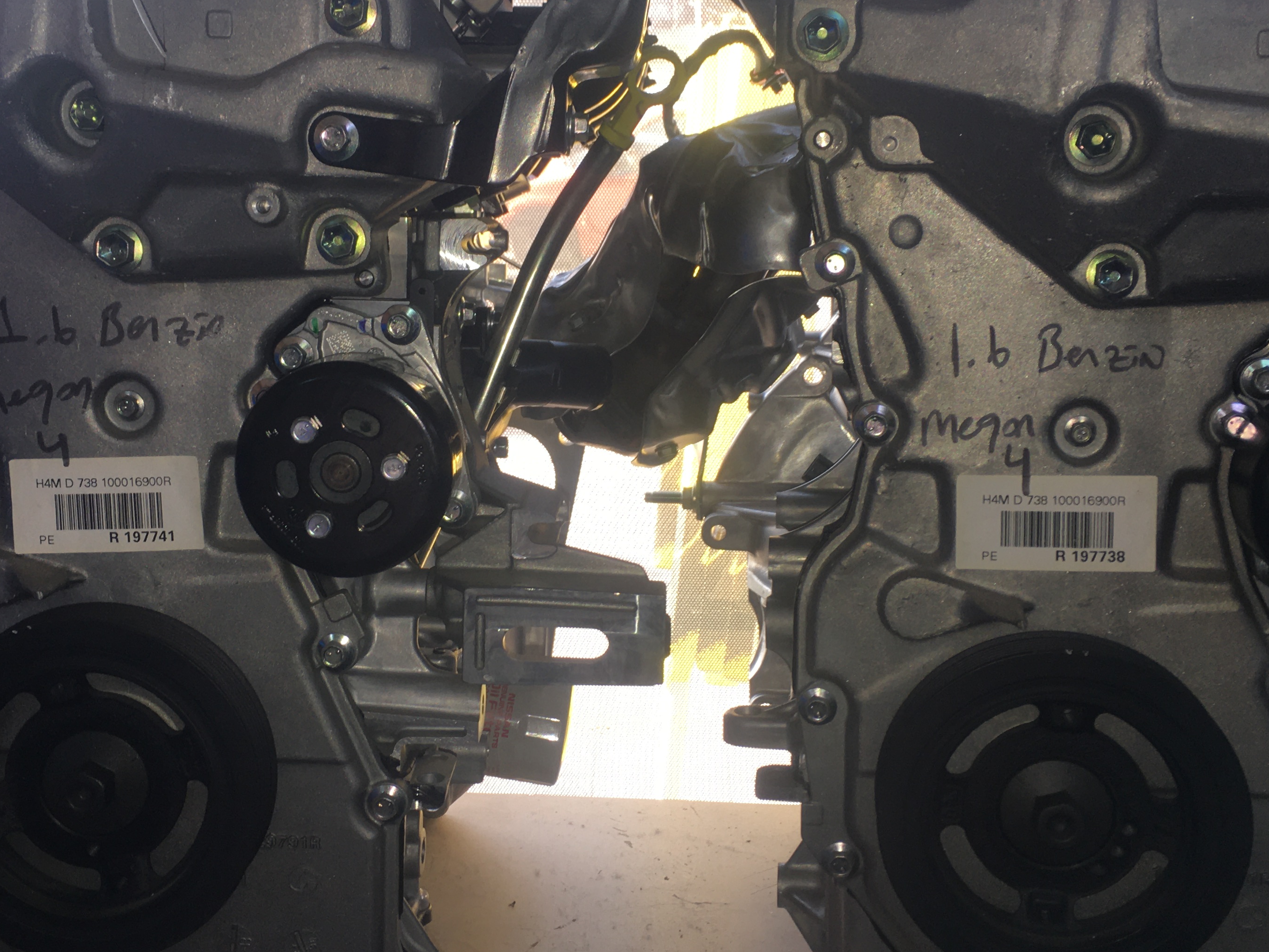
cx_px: 577
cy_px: 430
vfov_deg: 33.6
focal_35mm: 43
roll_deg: -0.2
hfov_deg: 43.8
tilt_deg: -12.9
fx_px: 1576
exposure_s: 1/37
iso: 25
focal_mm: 4.15
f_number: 2.2
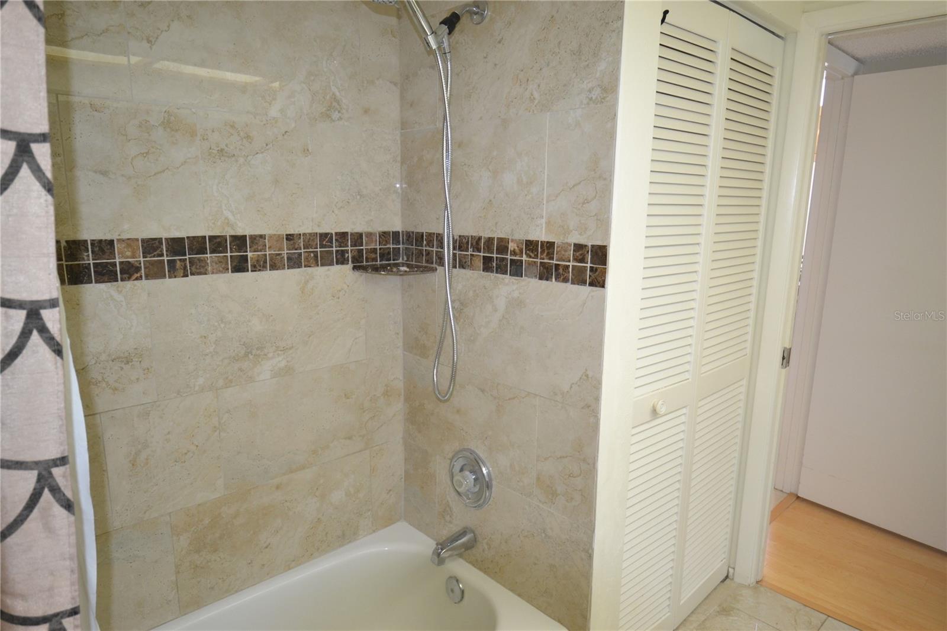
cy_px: 316
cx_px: 474
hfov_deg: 81.2
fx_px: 552
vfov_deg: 59.5
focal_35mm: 21
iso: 900
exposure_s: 1/60
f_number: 4
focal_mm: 14
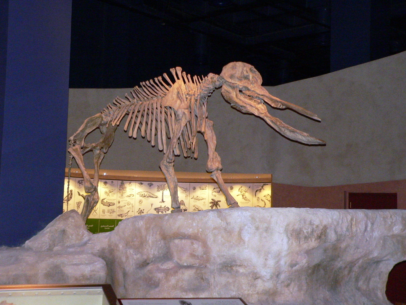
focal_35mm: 58
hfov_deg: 33.2
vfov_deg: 25.2
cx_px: 203
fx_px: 680
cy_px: 152
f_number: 2.8
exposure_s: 1/60
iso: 400
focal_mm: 9.6
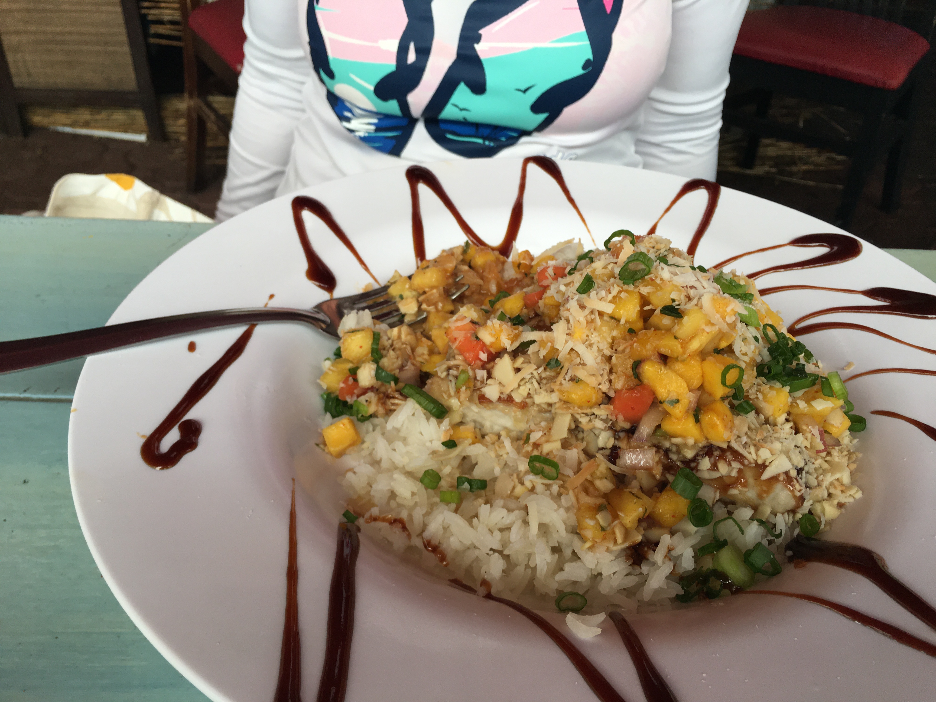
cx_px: 468
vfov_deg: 48.2
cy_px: 351
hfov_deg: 61.7
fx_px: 784
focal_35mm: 29
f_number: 2.2
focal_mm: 4.15
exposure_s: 1/120
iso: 40
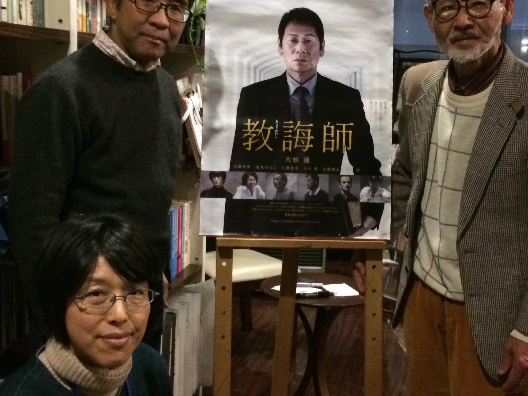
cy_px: 172
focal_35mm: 48
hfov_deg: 39.7
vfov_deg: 30.2
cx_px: 265
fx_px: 732
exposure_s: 1/15
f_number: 2.2
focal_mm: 4.15
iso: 400
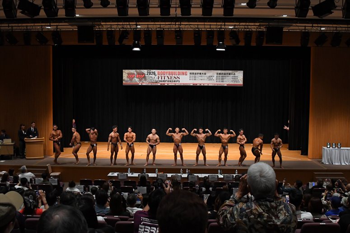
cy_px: 116
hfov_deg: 46.4
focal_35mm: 42
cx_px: 175
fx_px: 408
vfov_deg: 31.9
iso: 4000
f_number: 5.6
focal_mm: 28
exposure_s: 1/400
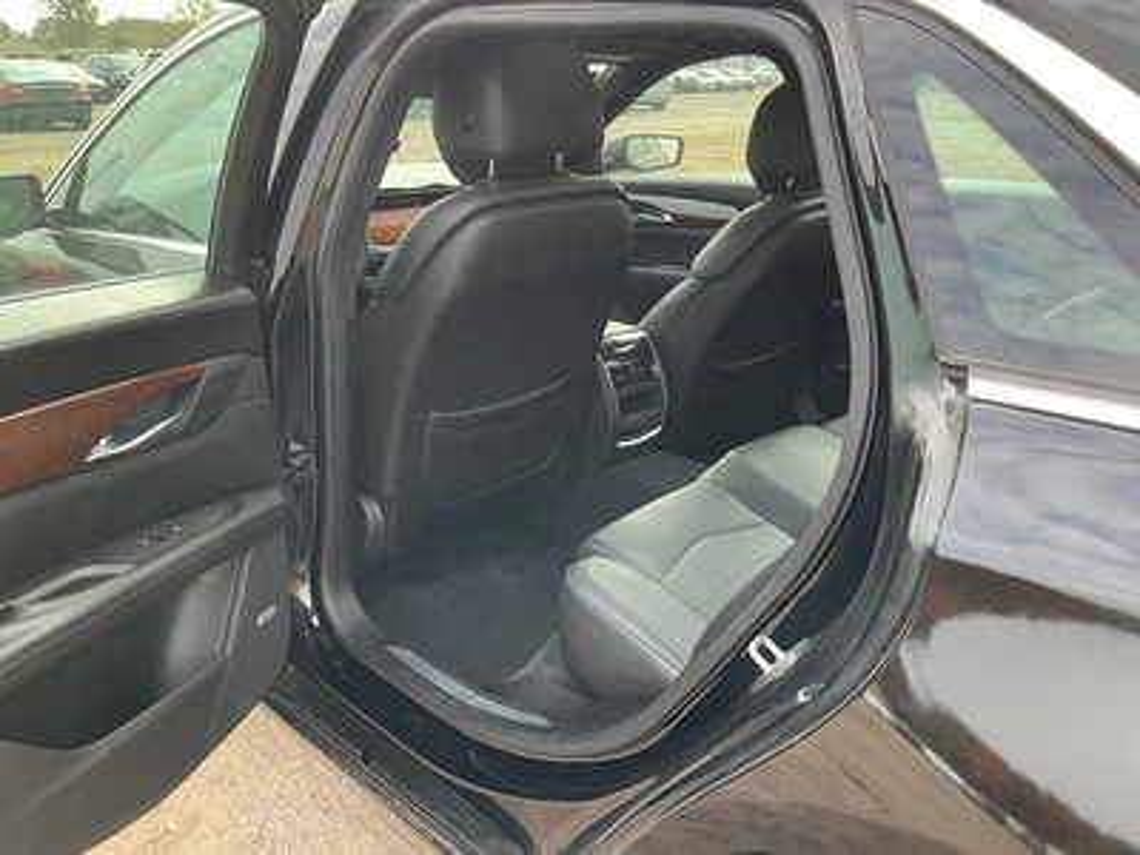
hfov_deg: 61.7
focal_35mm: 29
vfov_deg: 48.2
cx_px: 570
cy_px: 428
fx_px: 955
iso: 20
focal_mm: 3
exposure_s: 1/129
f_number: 1.8
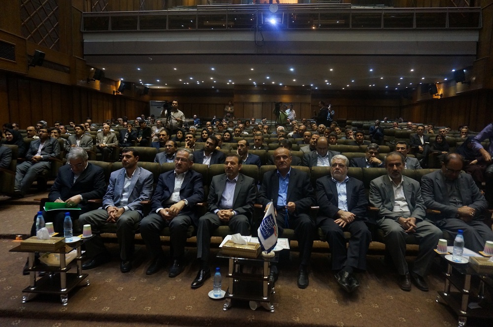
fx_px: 328
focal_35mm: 24
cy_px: 164
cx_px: 246
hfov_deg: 73.8
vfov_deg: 53.0
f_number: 4
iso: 2500
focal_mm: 16
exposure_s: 1/60
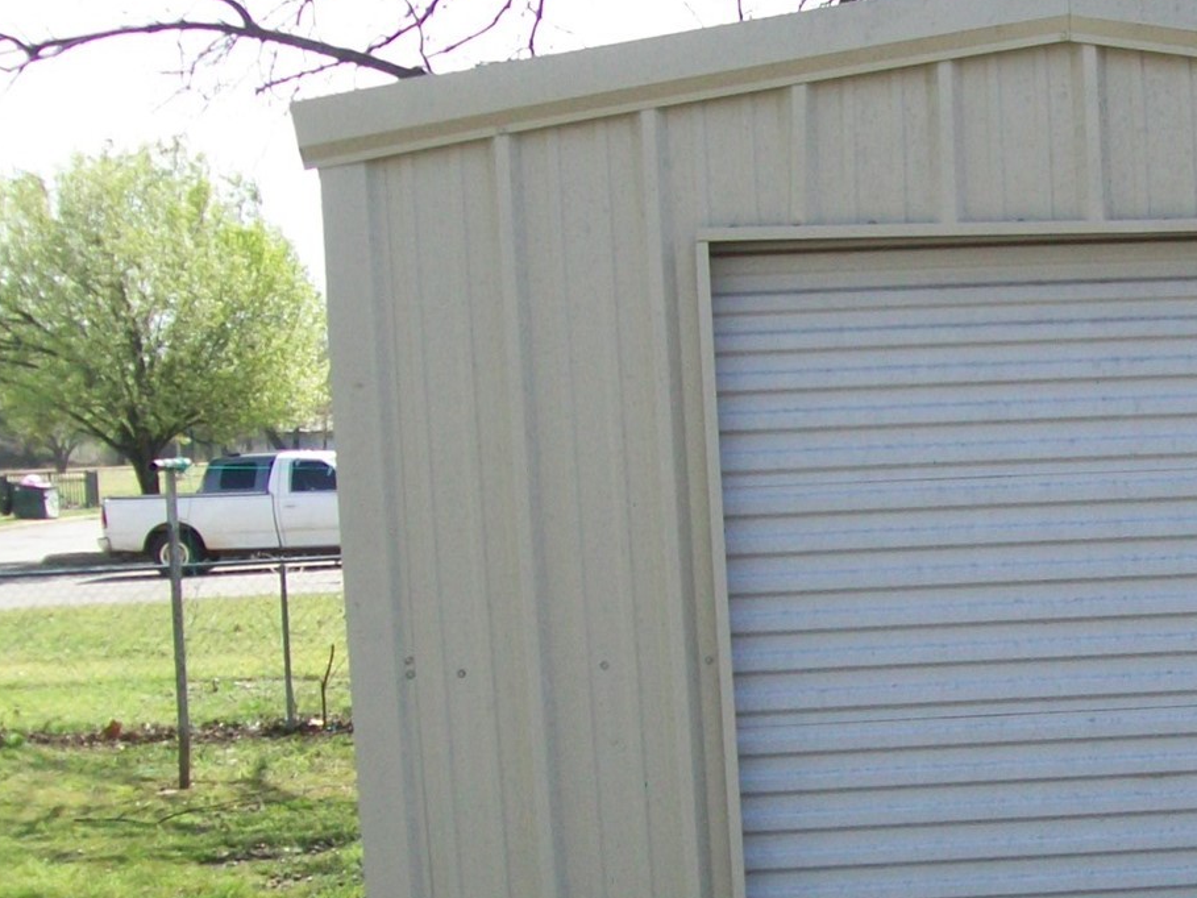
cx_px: 1039
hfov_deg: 25.0
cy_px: 823
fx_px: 2628
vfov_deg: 19.0
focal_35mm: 76
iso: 64
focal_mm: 6
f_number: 2.7
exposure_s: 1/400
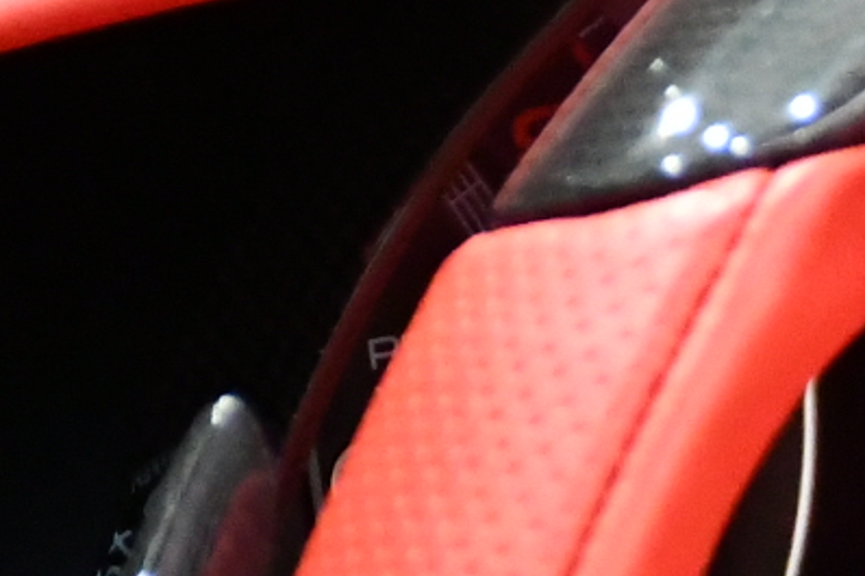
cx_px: 1695
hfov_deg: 2.8
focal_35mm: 735
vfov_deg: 1.9
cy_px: 1289
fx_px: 17652
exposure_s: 1/125
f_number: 5
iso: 4500
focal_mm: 70
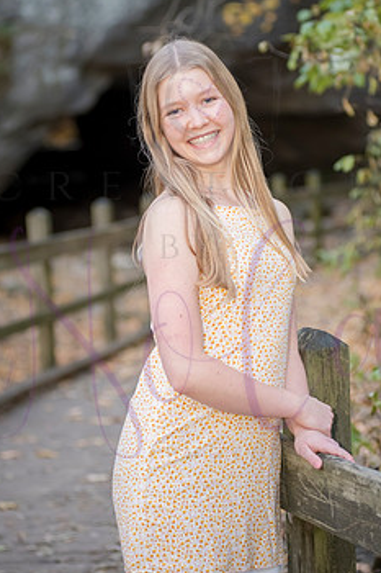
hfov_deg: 13.3
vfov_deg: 19.8
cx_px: 209
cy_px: 244
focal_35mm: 103
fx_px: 1637
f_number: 3.5
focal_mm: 80
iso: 800
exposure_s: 1/250
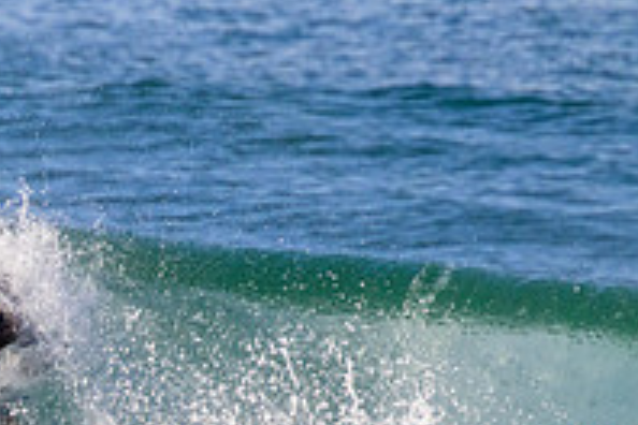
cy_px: 555
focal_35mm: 2347
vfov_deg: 0.6
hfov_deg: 0.9
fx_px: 41591
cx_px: -226
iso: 1800
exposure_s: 1/2000
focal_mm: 800
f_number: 11
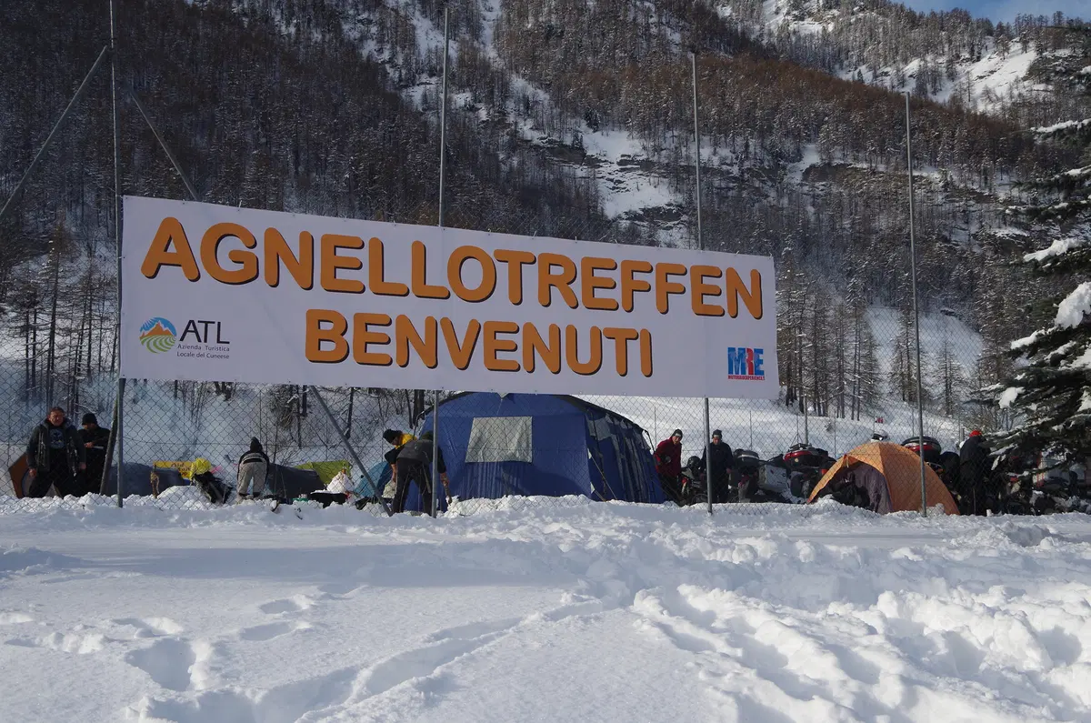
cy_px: 362
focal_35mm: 42
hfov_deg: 46.5
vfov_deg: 31.8
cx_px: 546
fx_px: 1270
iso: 100
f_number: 8
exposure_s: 1/250
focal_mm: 28
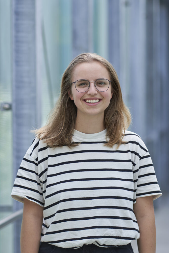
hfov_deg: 16.1
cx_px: 84
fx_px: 598
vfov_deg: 23.9
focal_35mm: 85
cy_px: 126
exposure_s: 1/1250
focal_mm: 85
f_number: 2
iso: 100
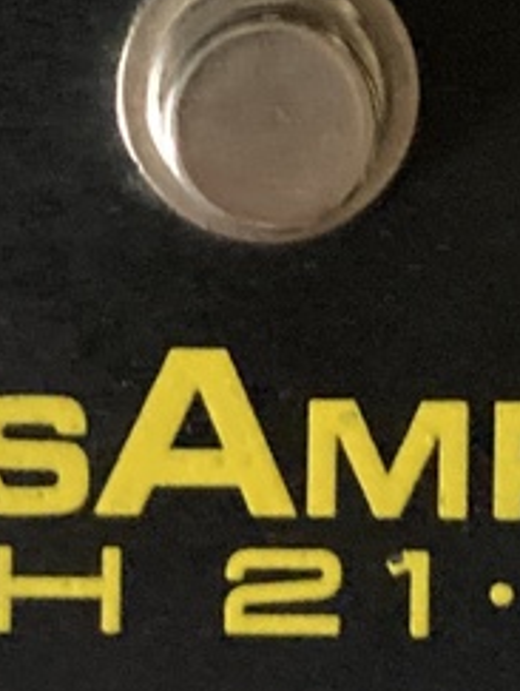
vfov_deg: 13.5
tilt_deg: -86.0
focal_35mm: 138
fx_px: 2757
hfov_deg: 10.8
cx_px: 281
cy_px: -336
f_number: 1.8
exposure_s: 1/30
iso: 640
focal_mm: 3.99
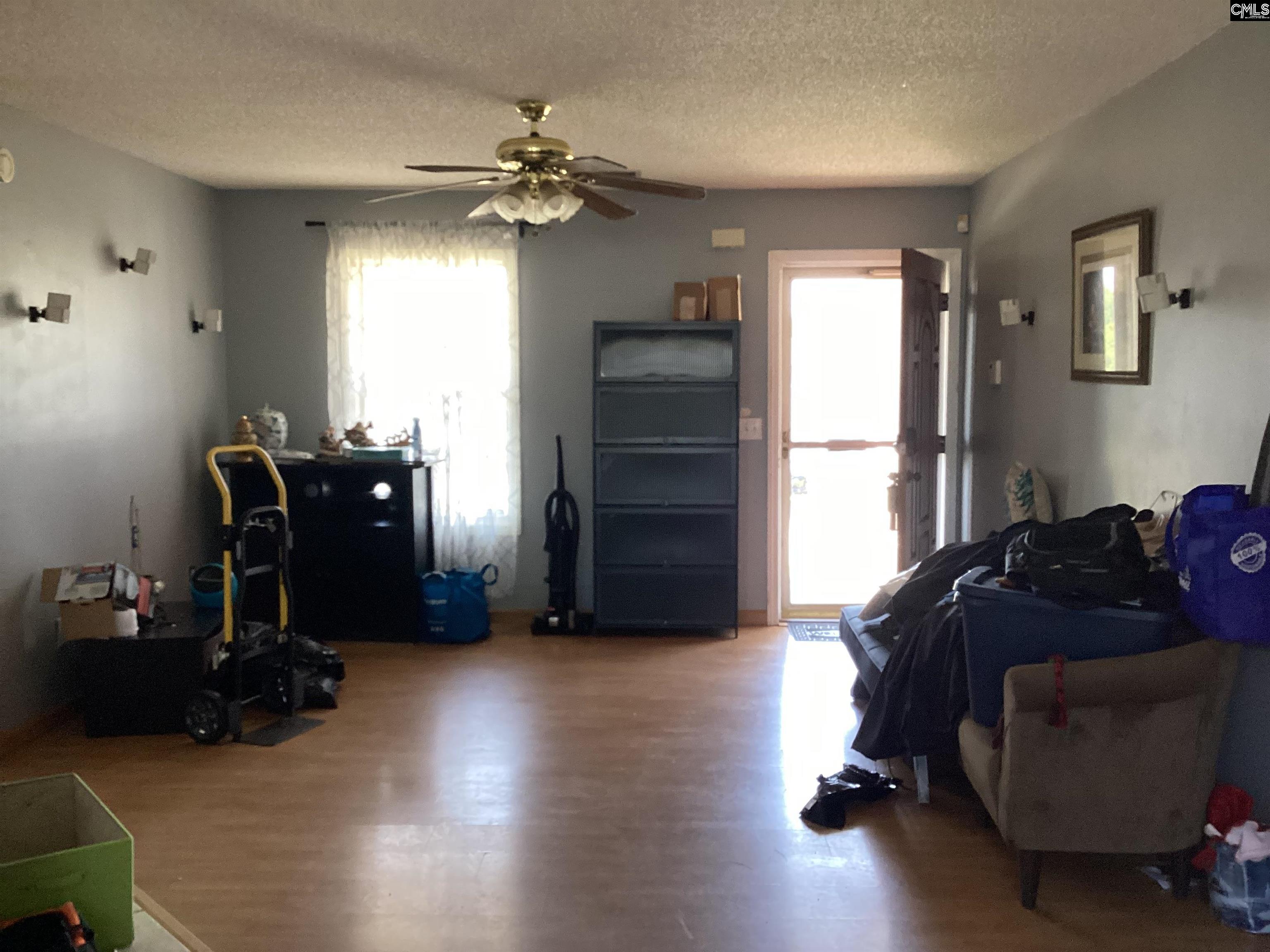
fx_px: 1137
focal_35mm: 31
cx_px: 635
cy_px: 476
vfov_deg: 45.4
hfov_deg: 58.4
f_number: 2.4
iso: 125
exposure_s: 1/60
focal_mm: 3.3
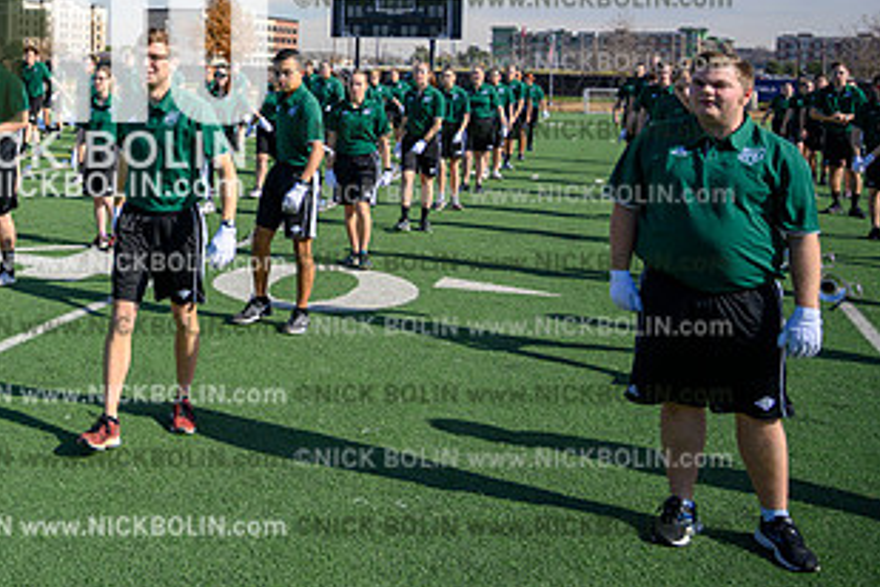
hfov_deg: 39.9
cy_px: 64
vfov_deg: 28.7
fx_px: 1100
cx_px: 66
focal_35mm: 45
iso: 125
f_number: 4
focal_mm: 24
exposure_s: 1/1600
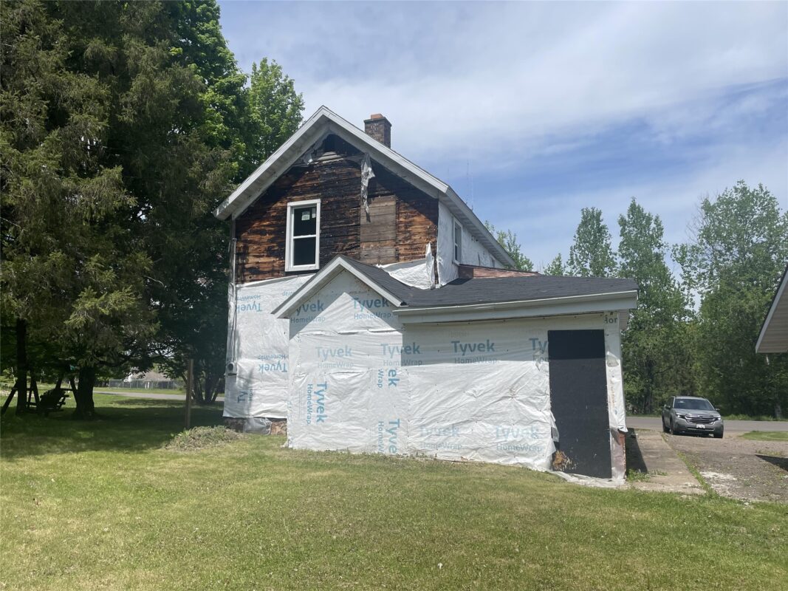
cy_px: 296
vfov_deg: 53.1
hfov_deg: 67.3
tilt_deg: +8.0
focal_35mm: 26
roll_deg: +0.4
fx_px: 592
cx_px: 394
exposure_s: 1/5556
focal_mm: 4.2
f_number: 1.6
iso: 32
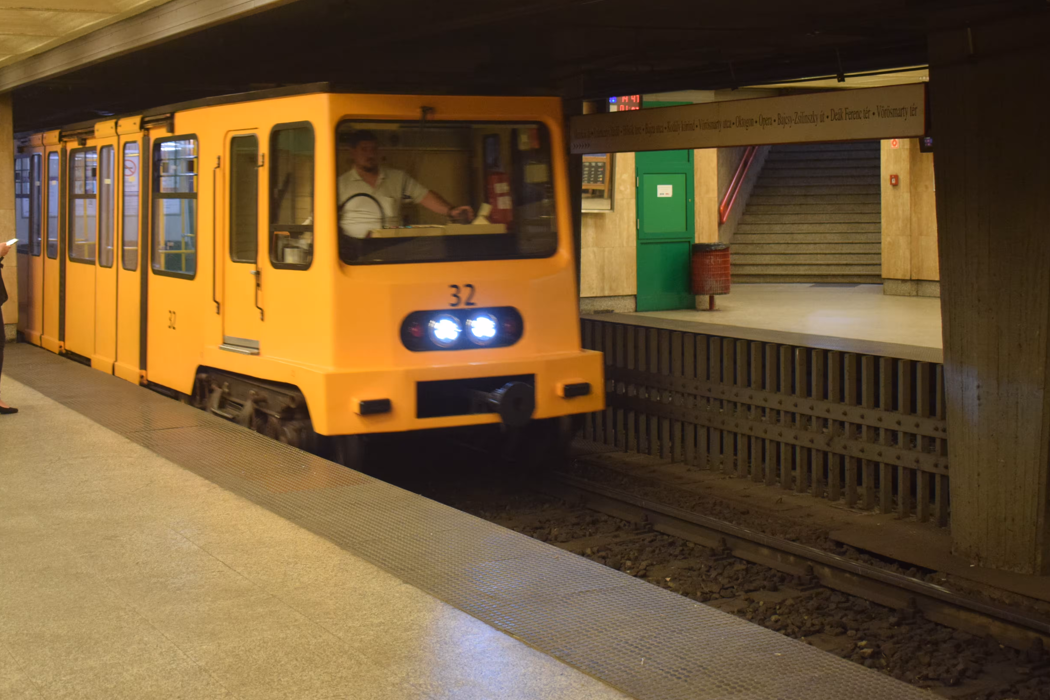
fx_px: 1564
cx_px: 458
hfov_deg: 37.1
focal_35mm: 54
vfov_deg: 25.2
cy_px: 284
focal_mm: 29
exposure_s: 1/60
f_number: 4.2
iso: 1600
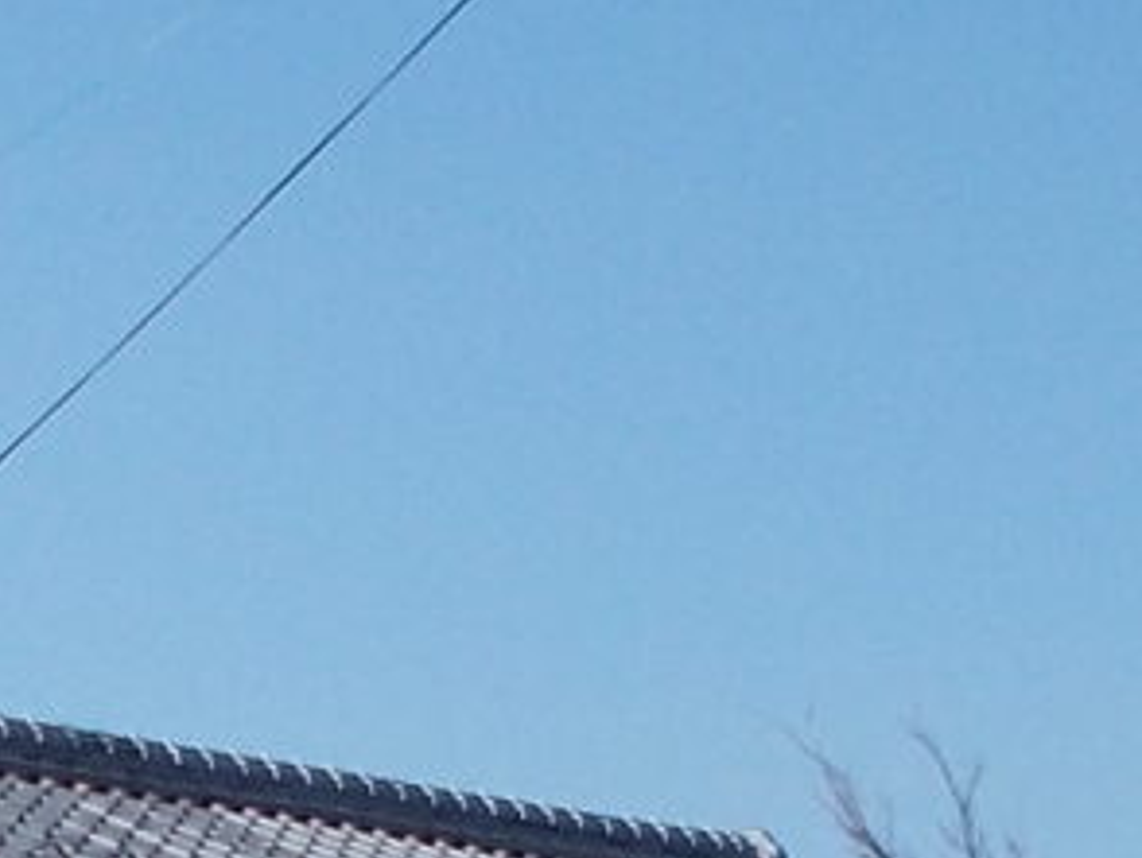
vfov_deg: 9.1
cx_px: 260
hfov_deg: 12.4
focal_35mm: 159
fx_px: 5250
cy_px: 1211
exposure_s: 1/200
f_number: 8
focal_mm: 4.6
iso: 80
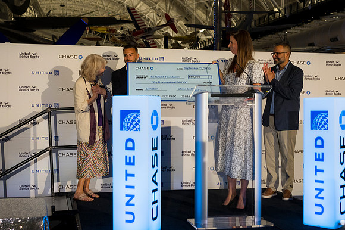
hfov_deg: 36.9
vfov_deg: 25.0
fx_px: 517
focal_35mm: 54
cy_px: 115
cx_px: 172
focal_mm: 36
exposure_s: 1/200
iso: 560
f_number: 2.8
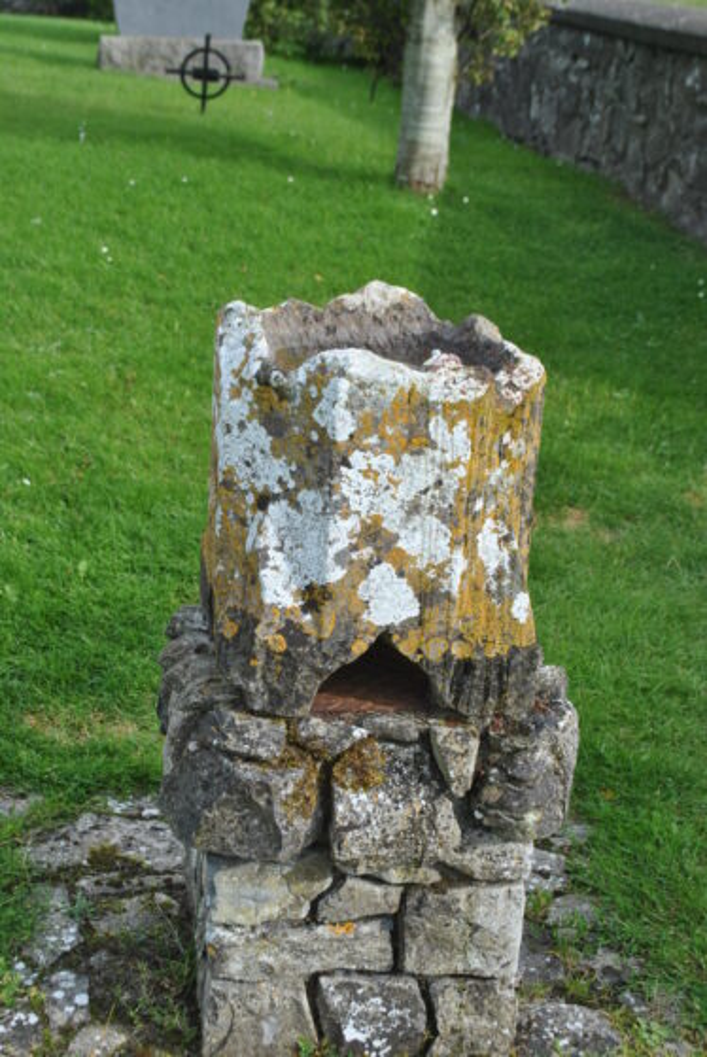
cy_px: 528
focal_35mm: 57
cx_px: 354
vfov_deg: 35.0
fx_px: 1675
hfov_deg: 23.8
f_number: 6.3
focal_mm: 38
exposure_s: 1/160
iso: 100
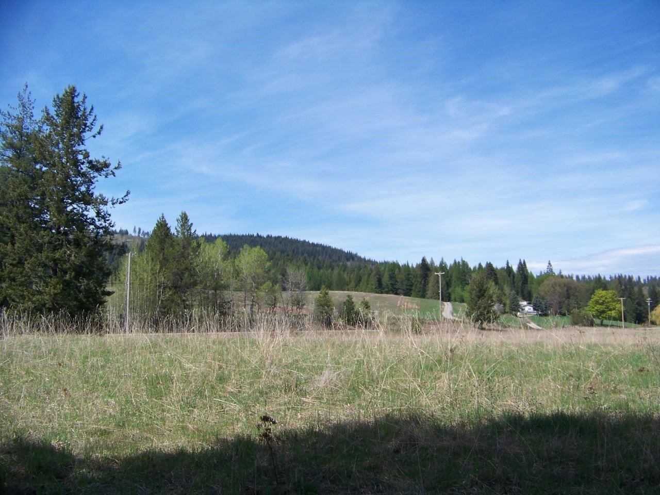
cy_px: 248
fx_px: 686
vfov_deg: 39.7
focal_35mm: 36
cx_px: 330
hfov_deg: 51.4
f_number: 2.8
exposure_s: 1/1000
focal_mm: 5.85
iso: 64
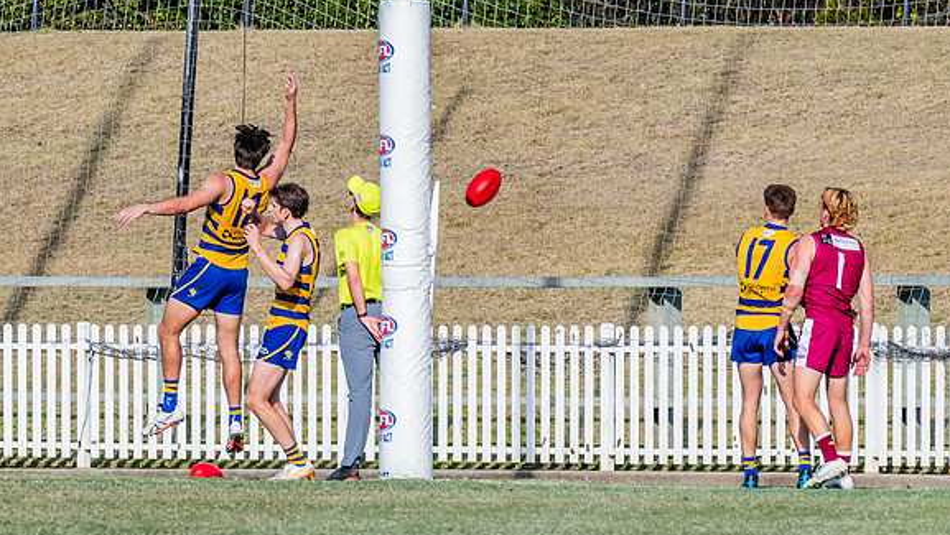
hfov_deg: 3.4
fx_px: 15951
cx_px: 104
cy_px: 51
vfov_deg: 1.9
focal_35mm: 633
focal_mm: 310
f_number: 13
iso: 800
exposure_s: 1/640
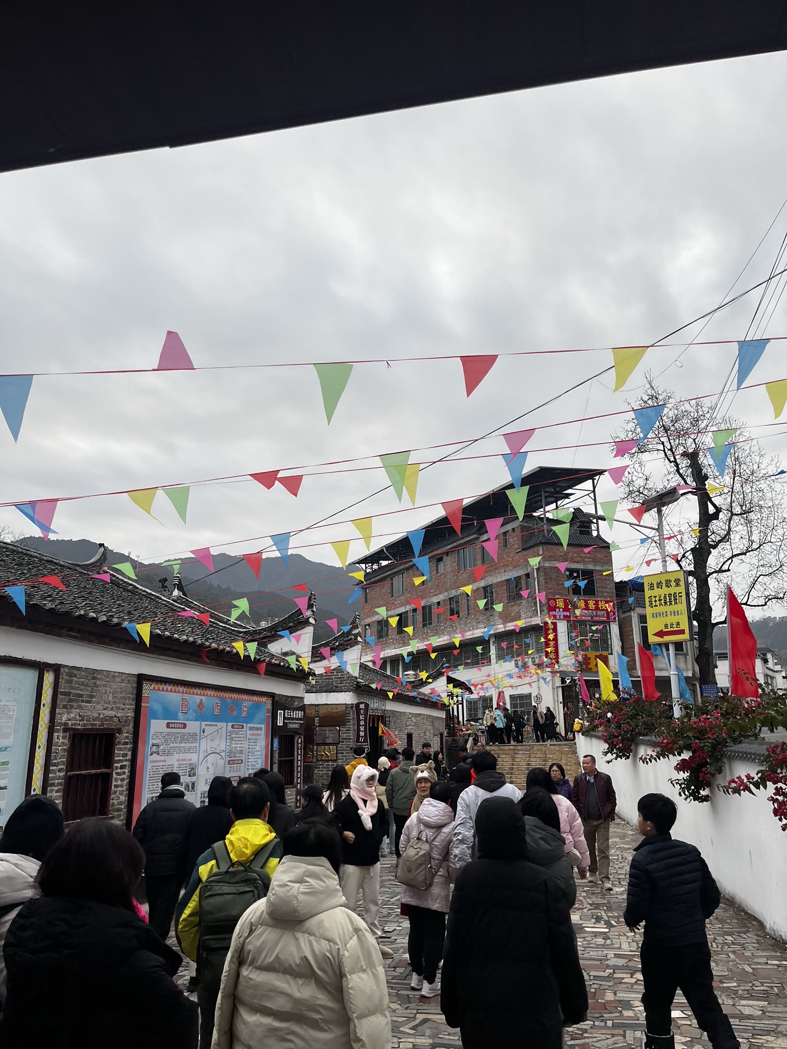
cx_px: 394
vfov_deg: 67.3
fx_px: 788
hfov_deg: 53.1
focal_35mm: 26
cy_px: 524
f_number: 1.6
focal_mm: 5.1
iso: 50
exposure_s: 1/524
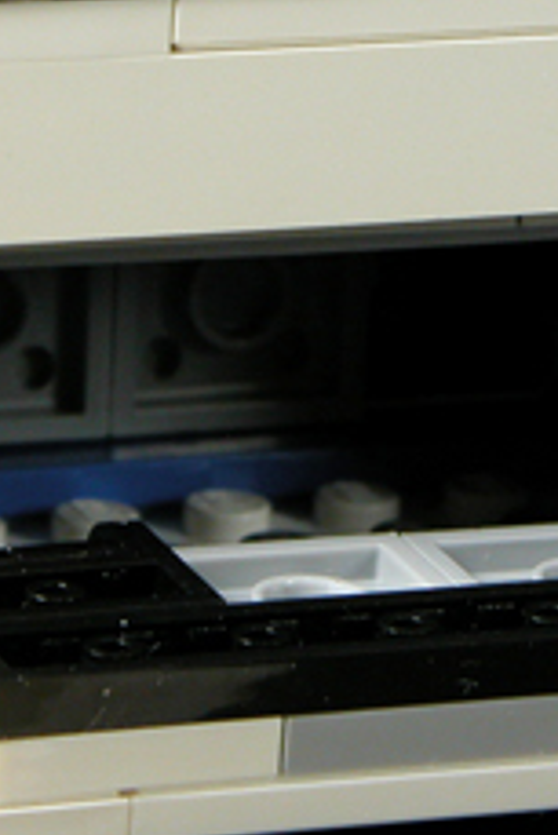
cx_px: 357
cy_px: 277
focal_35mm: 430
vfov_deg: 4.8
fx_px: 9982
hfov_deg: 3.2
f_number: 6.2
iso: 100
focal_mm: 37.7
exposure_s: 1/8
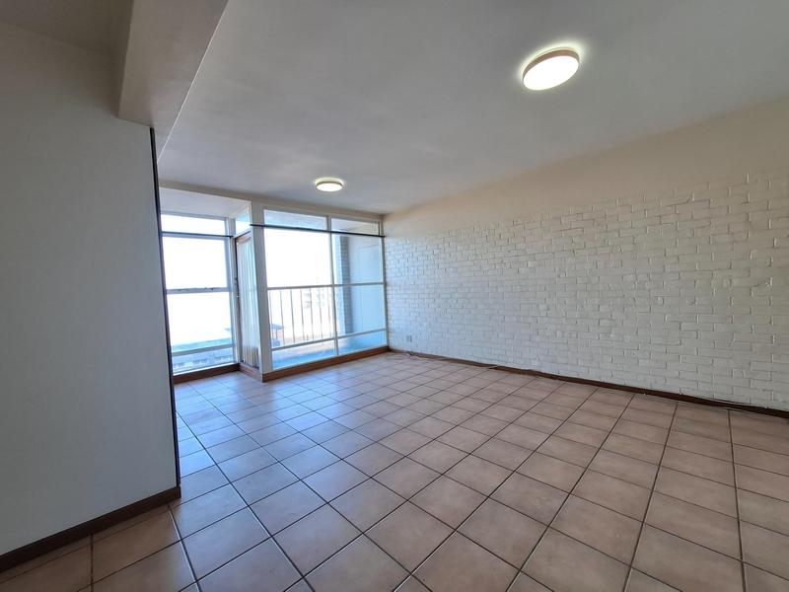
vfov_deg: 89.9
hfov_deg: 106.2
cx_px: 394
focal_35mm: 13
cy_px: 296
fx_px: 296
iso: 40
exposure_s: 1/50
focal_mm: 1.74
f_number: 2.2
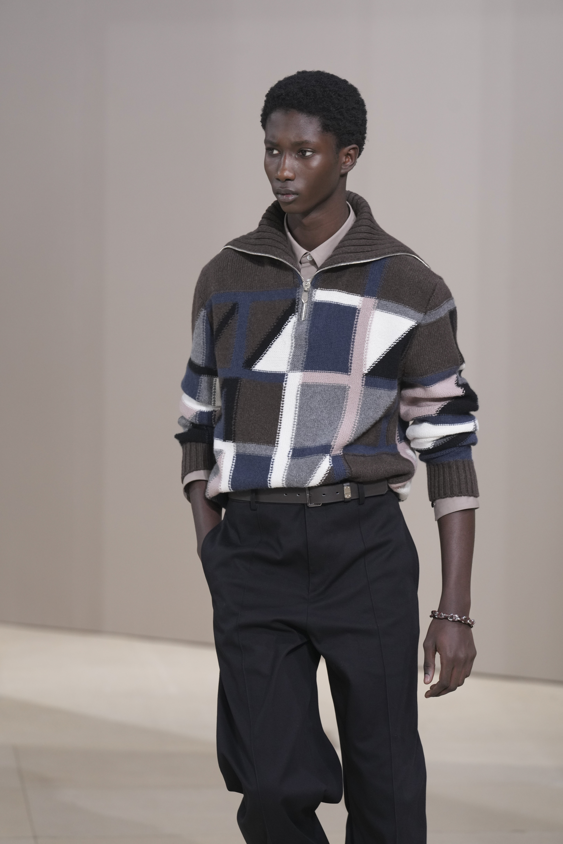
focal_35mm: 198
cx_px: 282
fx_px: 4644
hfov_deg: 6.9
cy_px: 422
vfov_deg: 10.4
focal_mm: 198
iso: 1250
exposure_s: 1/1000
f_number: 5.6
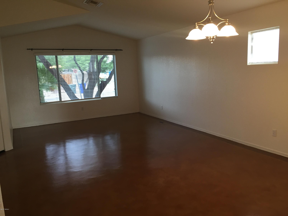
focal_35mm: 29
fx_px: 241
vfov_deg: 48.2
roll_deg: +2.4
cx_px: 144
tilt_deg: -8.1
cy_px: 108
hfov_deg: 61.7
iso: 80
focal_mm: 4.15
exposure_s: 1/30
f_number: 2.2
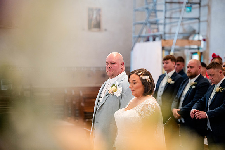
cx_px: 112
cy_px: 75
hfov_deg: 23.9
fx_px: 531
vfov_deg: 16.1
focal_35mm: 85
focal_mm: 85
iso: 4000
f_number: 2.2
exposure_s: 1/500
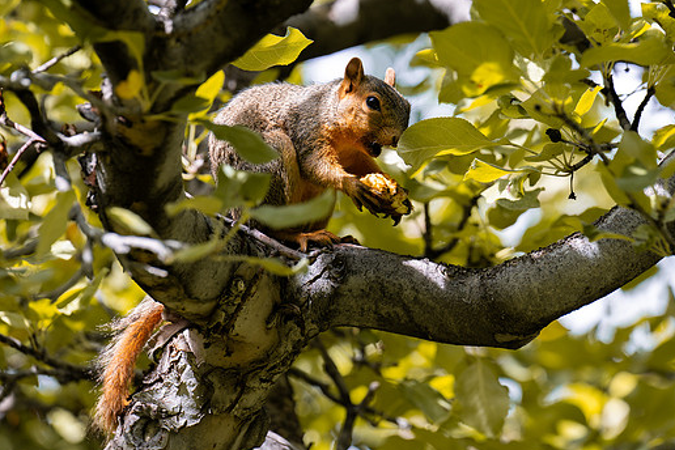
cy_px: 113
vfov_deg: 4.4
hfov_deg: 6.6
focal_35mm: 310
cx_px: 385
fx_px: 5812
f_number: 4
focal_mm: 200
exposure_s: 1/1600
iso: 500
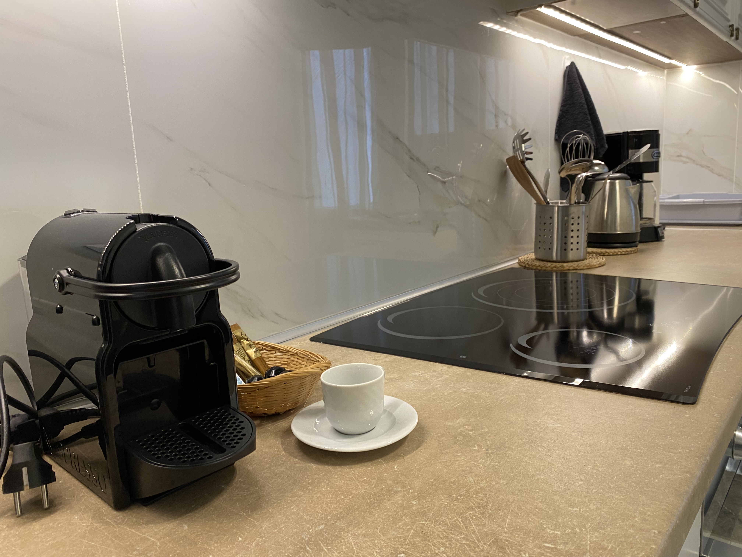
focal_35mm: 26
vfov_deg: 53.1
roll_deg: +2.4
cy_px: 278
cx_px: 371
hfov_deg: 67.3
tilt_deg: -10.1
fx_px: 557
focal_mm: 4.25
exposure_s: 1/50
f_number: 1.8
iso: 125
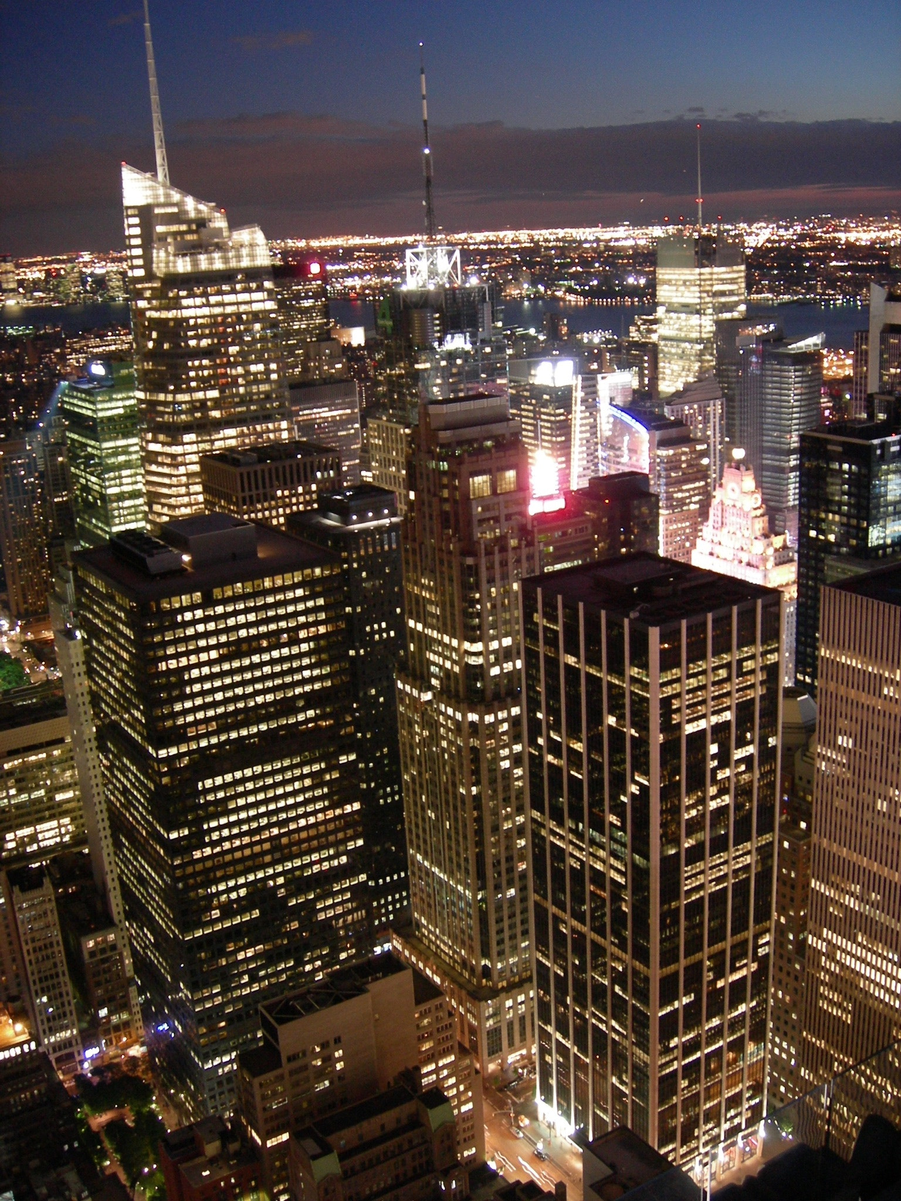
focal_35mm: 36
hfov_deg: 39.7
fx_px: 1249
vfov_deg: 51.4
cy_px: 600
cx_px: 450
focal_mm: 7.5
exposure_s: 1/1.1
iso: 200
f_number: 2.7
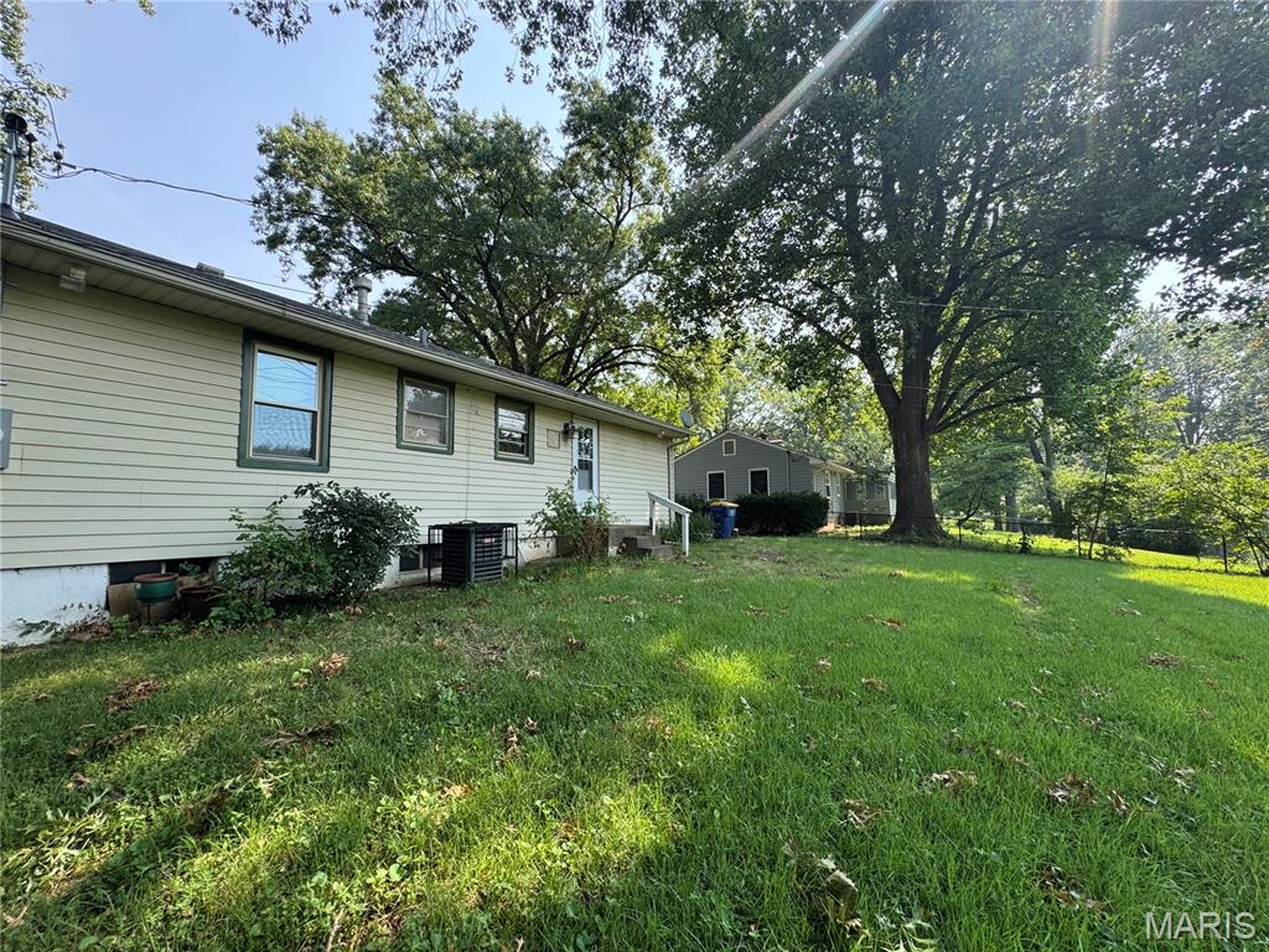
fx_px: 513
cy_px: 476
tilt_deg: +4.6
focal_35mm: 14
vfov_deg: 85.7
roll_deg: +0.3
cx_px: 634
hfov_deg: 102.1
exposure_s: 1/307
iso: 40
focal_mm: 2.22
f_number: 2.2
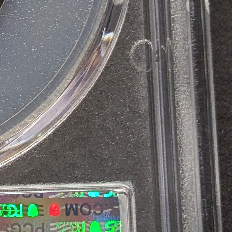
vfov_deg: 8.8
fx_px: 1509
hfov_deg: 8.7
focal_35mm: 199
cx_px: -68
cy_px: 103
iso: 44
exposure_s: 1/89.9
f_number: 1.68
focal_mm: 6.9
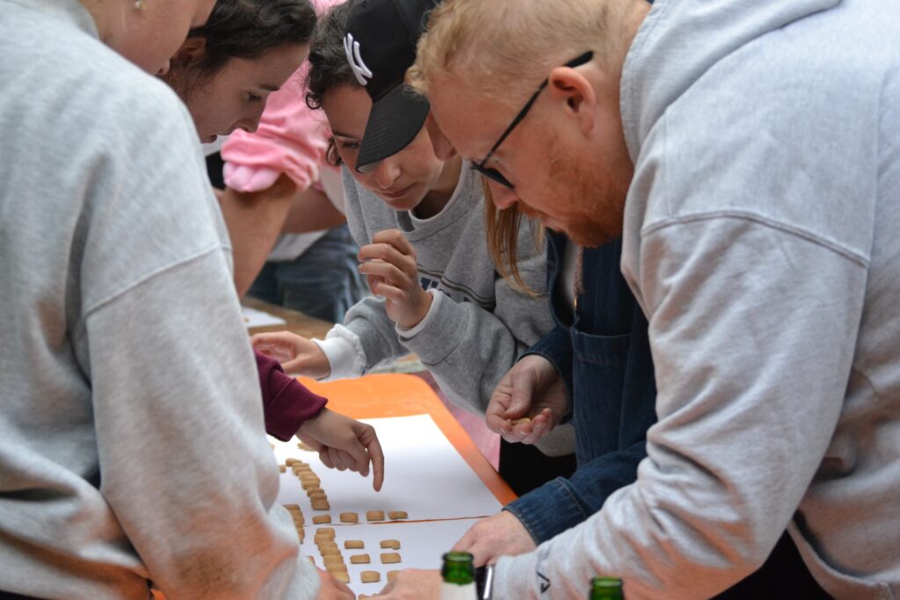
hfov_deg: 24.6
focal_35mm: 82
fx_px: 2063
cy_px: 300
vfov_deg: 16.6
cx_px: 450
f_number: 4
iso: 1400
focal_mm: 55
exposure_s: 1/500
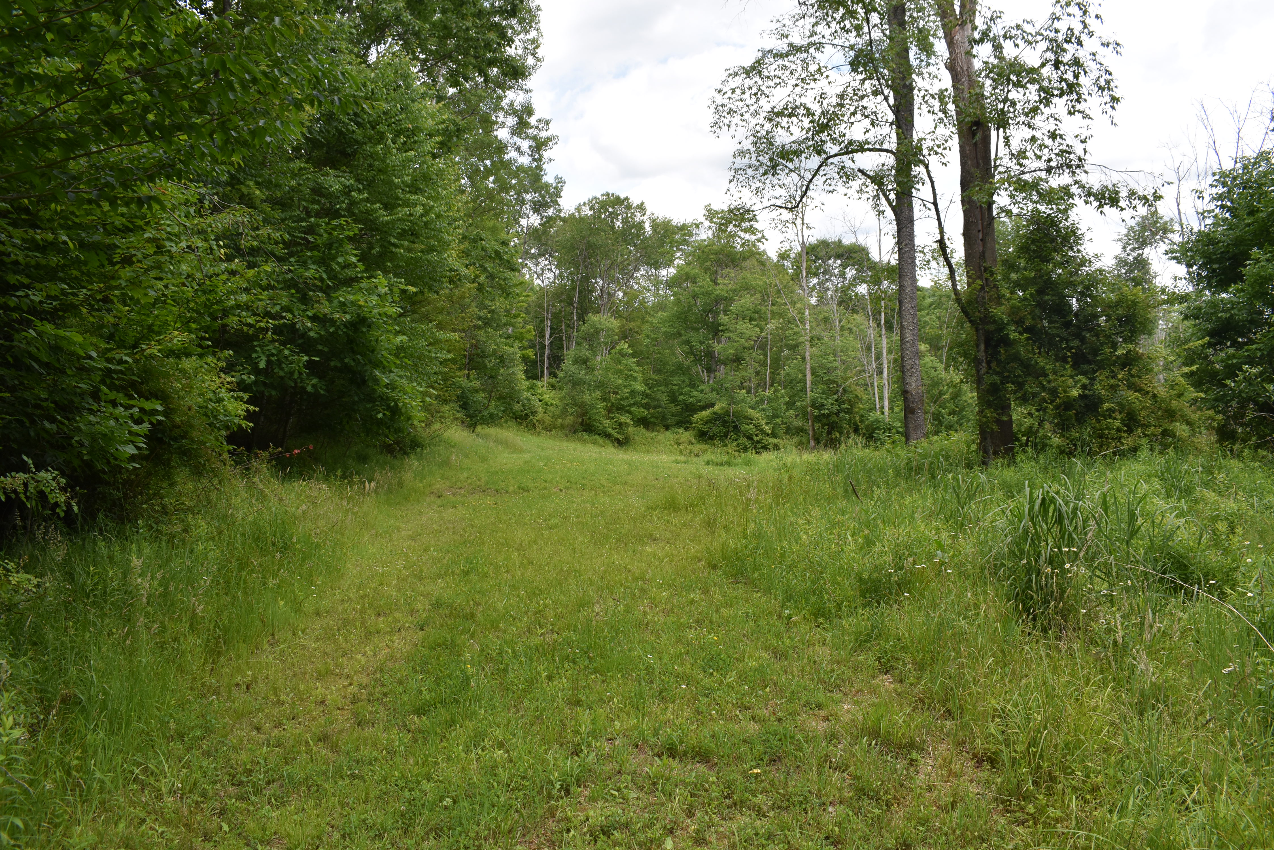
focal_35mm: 30
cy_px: 425
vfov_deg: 43.6
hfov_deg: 61.9
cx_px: 637
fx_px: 1062
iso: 250
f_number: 8
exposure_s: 1/250
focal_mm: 20
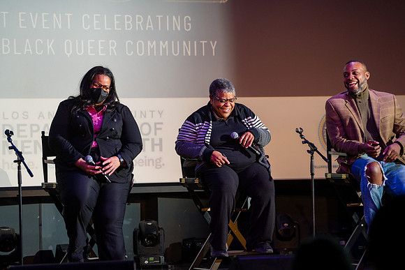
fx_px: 1857
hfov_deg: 12.4
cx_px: 202
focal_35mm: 165
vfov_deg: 8.3
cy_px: 135
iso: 1000
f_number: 4
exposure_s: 1/250
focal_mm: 165
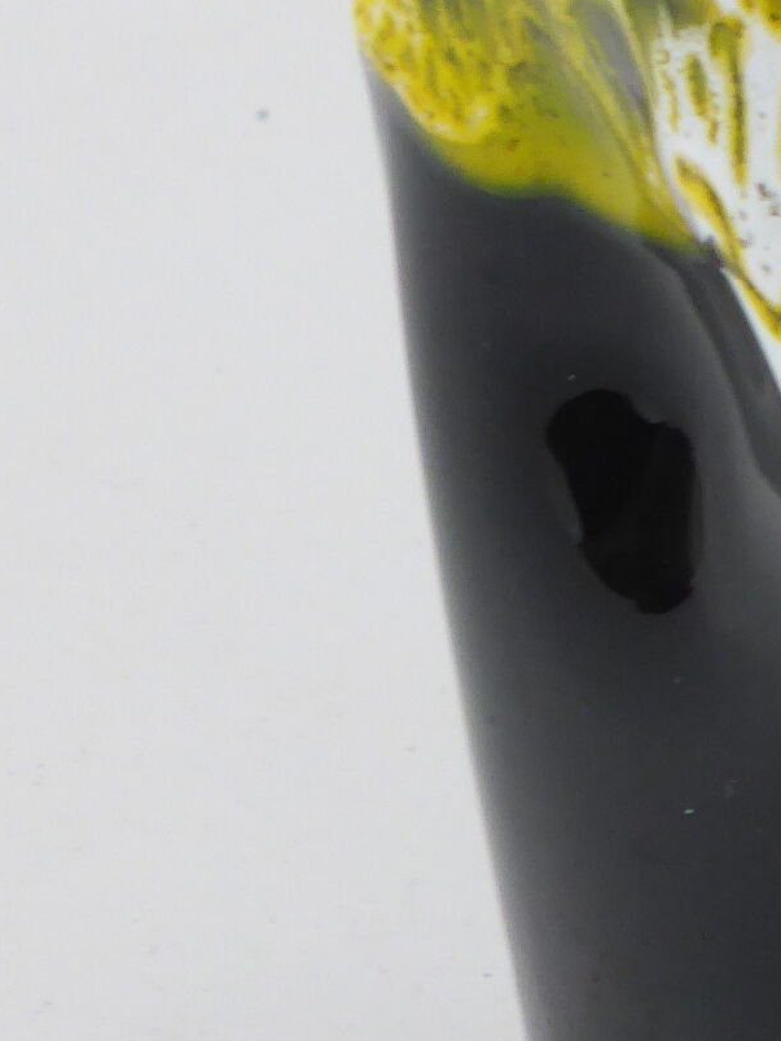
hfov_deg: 3.9
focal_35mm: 379
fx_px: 11401
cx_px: 1198
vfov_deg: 5.2
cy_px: 218
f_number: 5.3
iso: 200
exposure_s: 1/250
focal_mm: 19.4
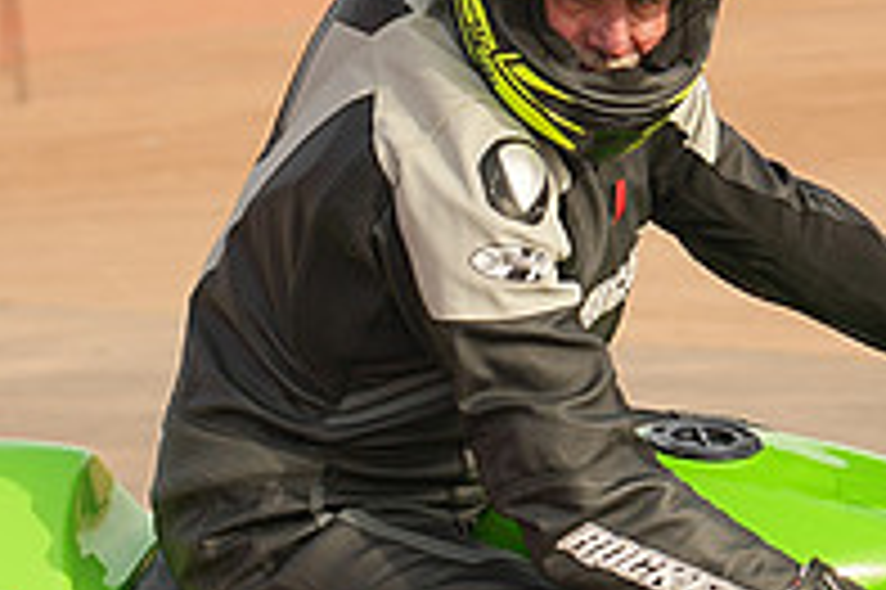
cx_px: 648
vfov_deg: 6.2
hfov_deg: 9.3
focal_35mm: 221
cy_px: 628
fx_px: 5434
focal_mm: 50
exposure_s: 1/250
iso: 200
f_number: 2.8
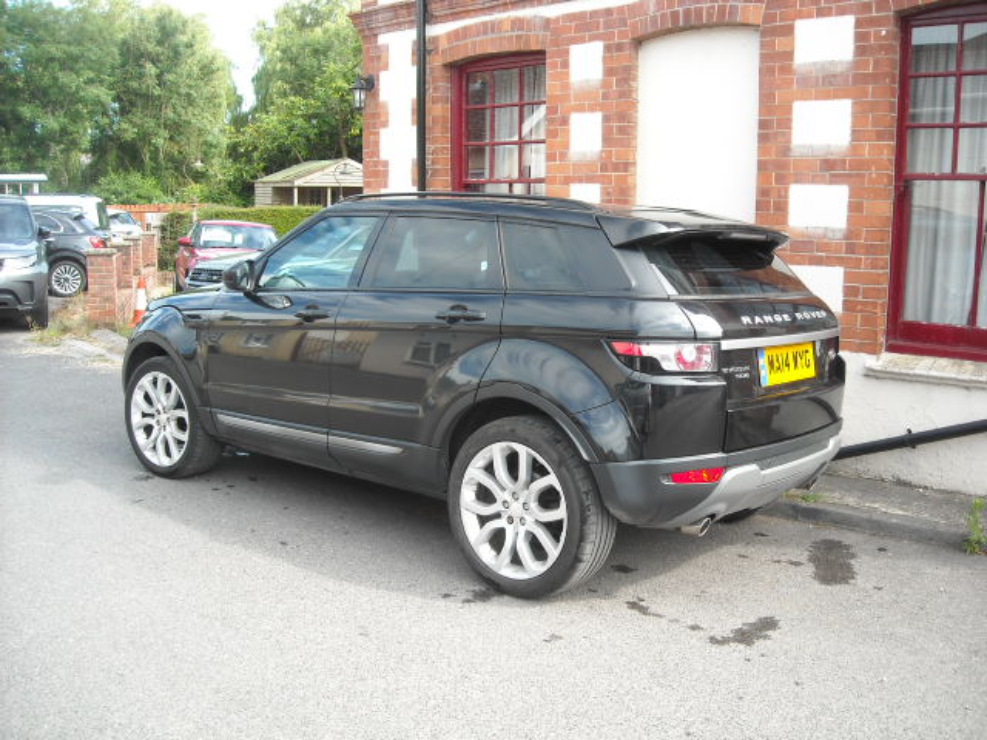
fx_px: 998
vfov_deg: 40.7
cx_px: 494
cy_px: 370
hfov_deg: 52.6
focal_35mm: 35
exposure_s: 1/184
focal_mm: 5.7
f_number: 2.8
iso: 64
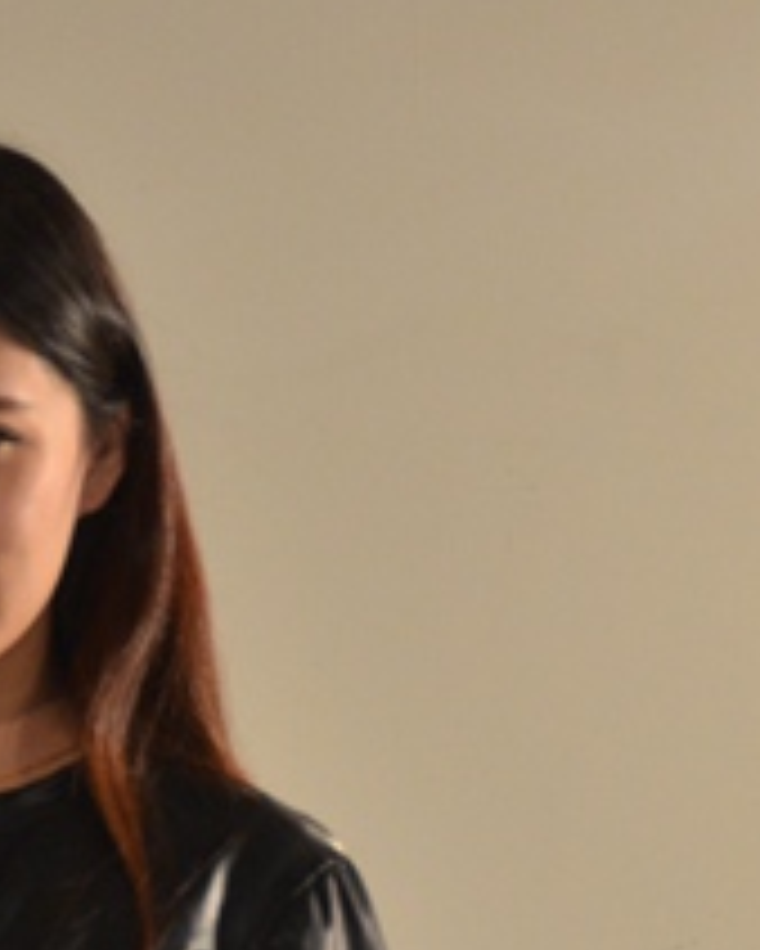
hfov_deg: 3.2
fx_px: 13486
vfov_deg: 4.0
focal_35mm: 480
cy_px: 810
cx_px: 513
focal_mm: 90
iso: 1250
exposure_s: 1/60
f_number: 5.3
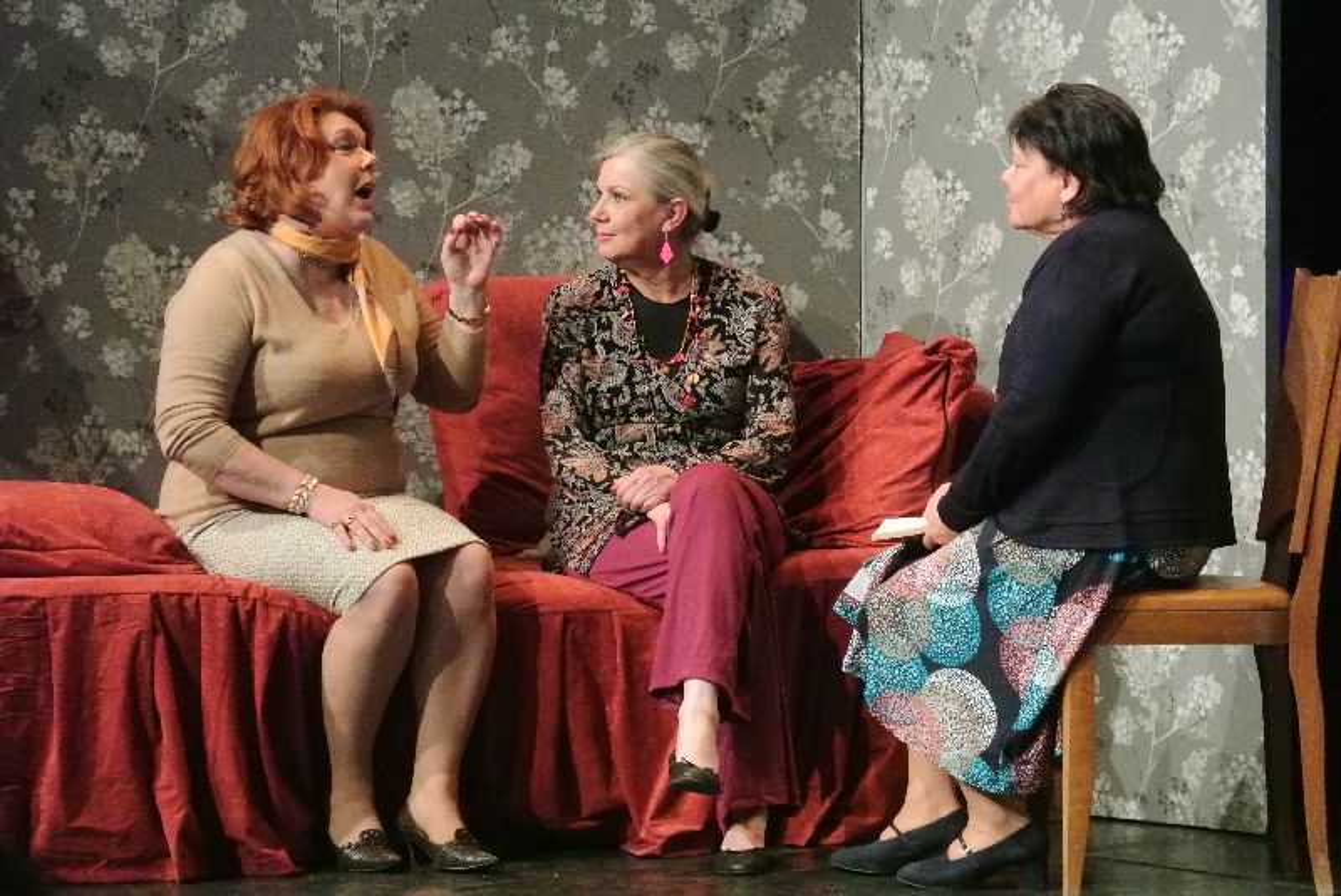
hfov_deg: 13.3
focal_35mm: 154
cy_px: 448
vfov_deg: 8.9
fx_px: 5742
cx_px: 670
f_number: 4.2
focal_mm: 57.2
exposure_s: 1/125
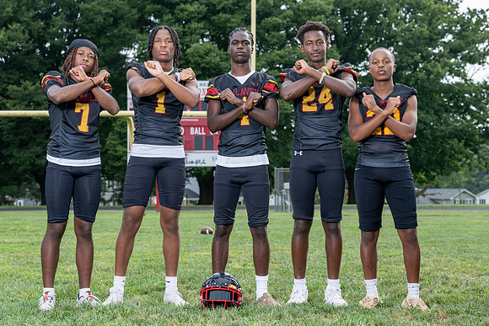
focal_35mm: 86
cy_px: 153
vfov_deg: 15.8
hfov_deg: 23.5
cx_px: 244
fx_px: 1174
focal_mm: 70
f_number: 5.6
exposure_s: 1/160
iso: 100
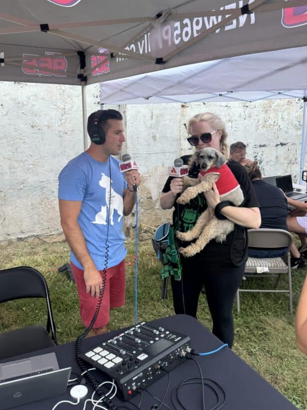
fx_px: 355
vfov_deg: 59.4
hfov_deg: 46.7
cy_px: 159
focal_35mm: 30
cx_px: 140
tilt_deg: -7.8
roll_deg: -0.6
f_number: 1.78
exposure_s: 1/1524
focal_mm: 6.76
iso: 80
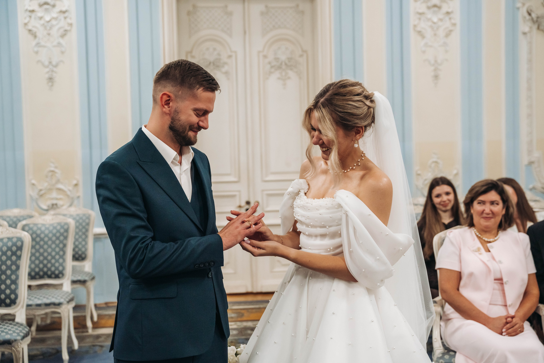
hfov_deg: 45.6
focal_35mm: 43
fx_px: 647
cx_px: 276
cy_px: 182
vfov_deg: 31.4
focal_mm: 41.8
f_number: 3.5
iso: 1600
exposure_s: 1/250
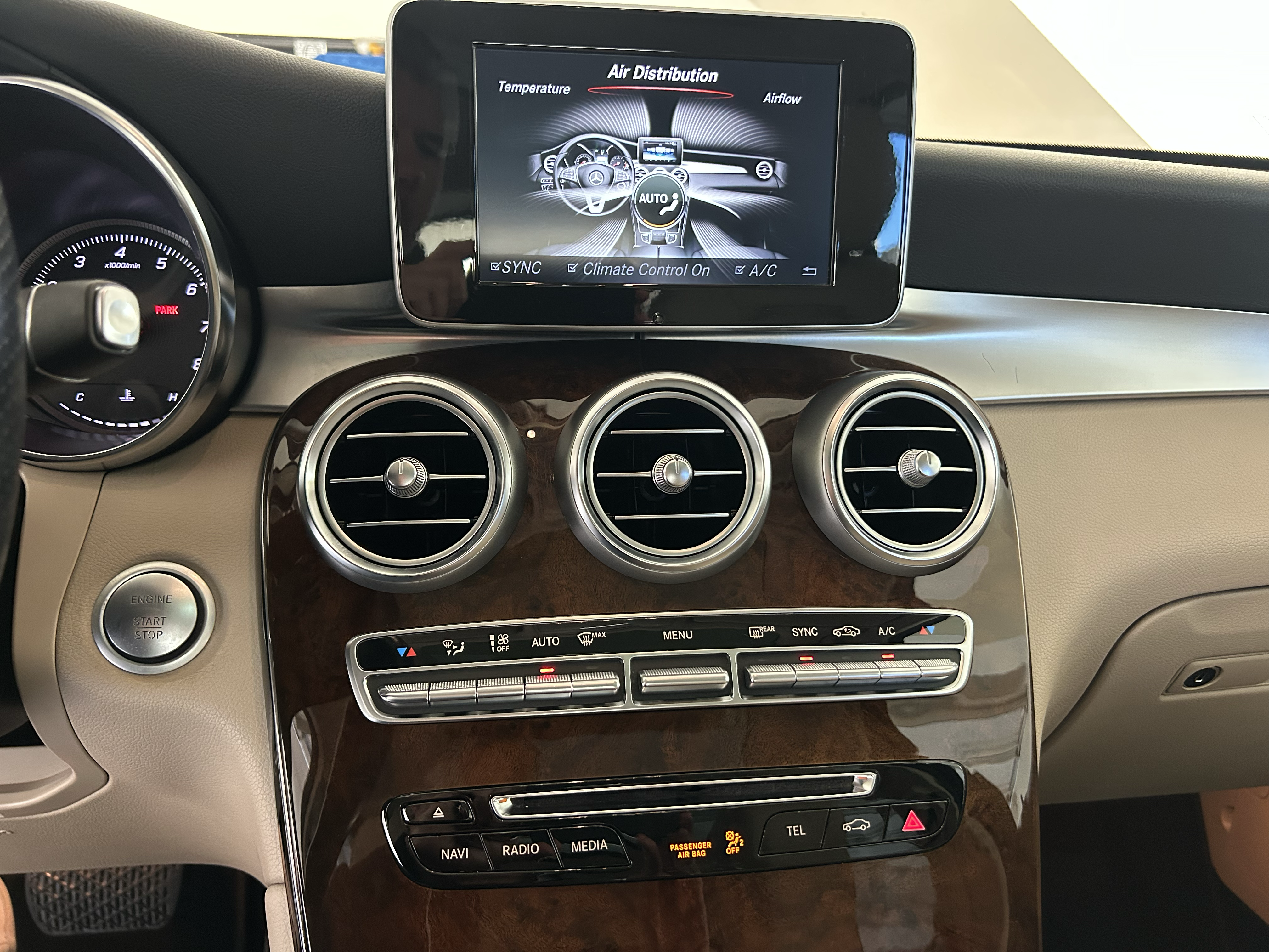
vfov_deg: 53.1
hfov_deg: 67.3
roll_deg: -1.1
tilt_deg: -15.8
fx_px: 953
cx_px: 634
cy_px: 476
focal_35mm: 26
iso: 500
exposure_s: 1/51
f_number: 1.5
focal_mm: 5.7
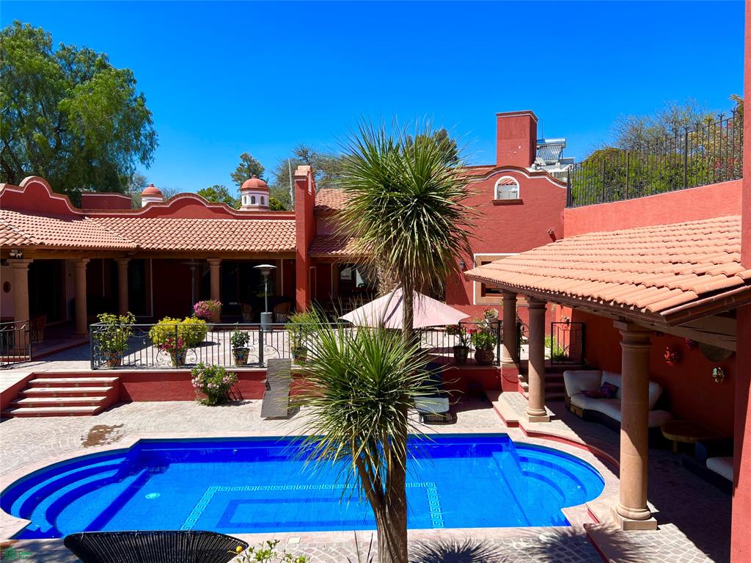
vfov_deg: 53.0
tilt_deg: -2.9
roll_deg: -0.3
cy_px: 282
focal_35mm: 26
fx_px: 564
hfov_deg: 67.3
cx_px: 376
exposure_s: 1/3831
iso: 50
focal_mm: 5.7
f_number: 1.5
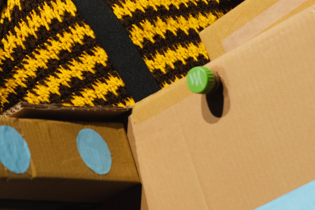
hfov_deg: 7.8
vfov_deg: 5.2
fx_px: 2310
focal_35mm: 264
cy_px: -29
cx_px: 52
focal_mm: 56
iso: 1000
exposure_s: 1/20
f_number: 2.8
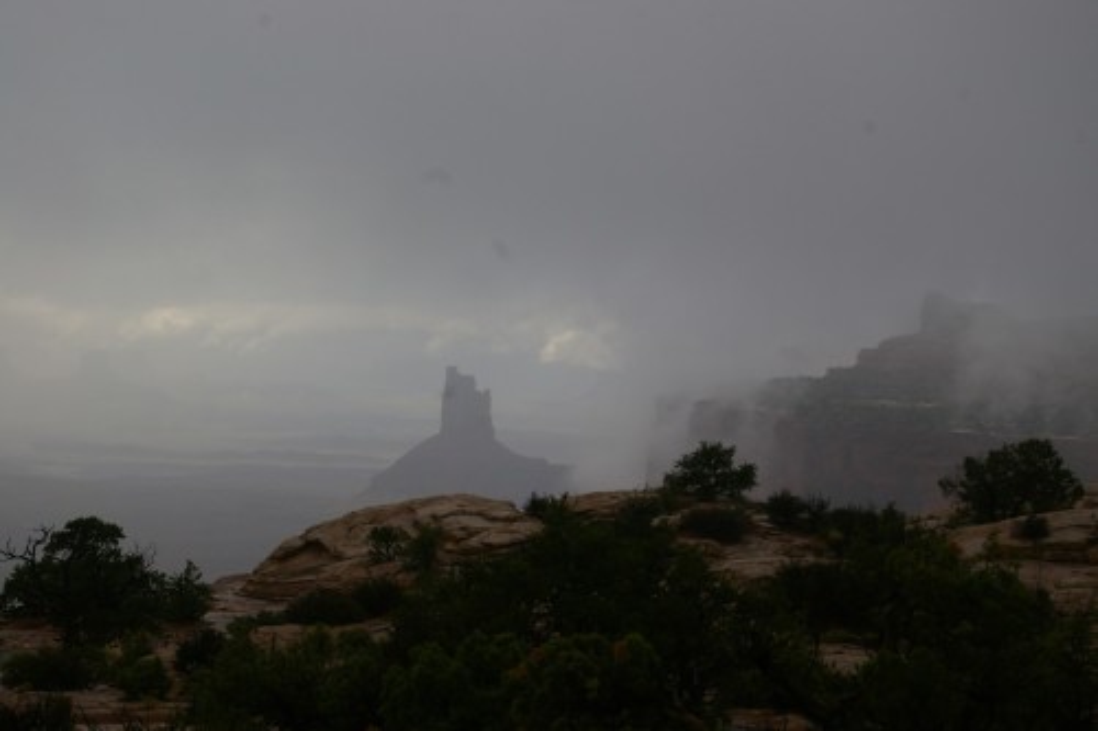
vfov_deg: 18.2
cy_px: 366
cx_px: 549
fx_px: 2287
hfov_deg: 27.0
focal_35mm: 75
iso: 200
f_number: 8
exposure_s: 1/250
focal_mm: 50
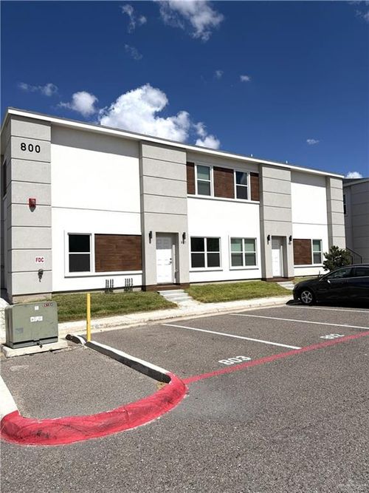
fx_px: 341
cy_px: 246
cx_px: 184
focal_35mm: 24
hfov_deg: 56.8
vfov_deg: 71.6
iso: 80
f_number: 1.78
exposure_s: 1/14286
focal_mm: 6.76
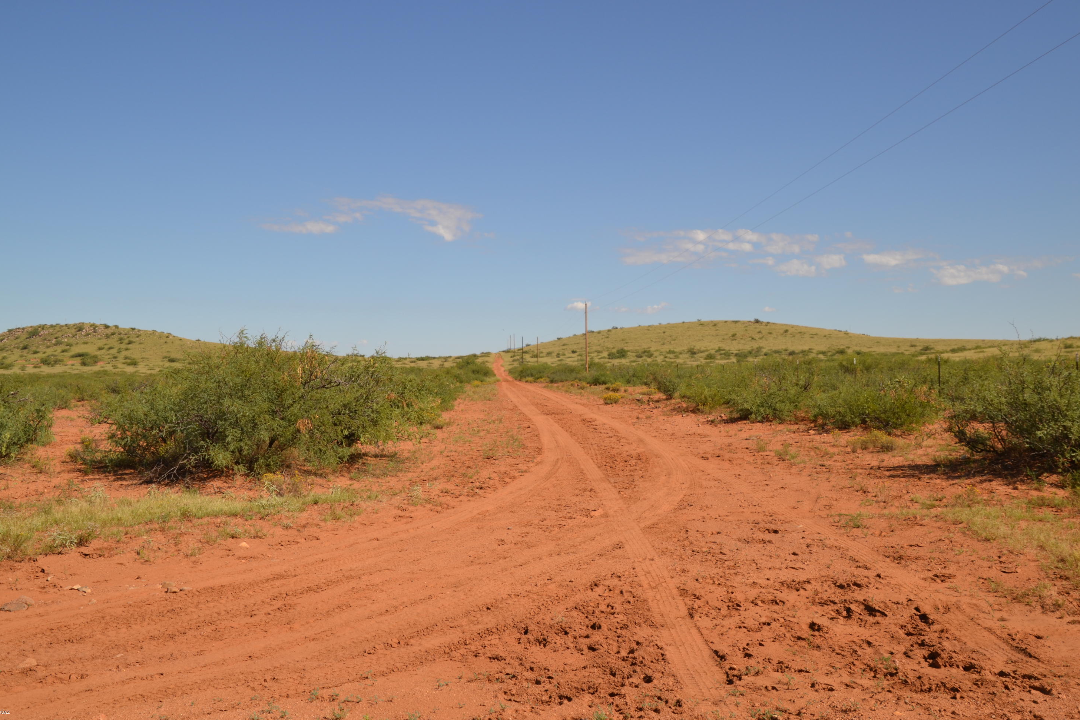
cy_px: 365
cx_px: 531
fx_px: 1065
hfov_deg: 53.8
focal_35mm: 36
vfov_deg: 37.3
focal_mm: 23
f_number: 8
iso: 100
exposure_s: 1/250
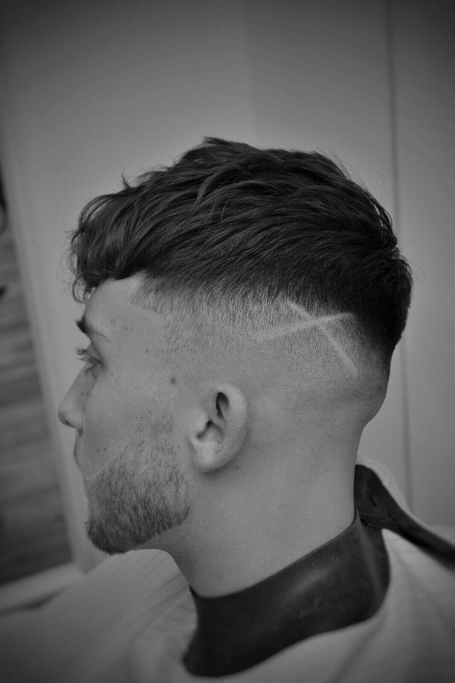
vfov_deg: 35.1
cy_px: 342
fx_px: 1081
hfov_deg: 23.8
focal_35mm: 57
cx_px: 228
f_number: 5
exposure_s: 1/100
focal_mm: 38
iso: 400
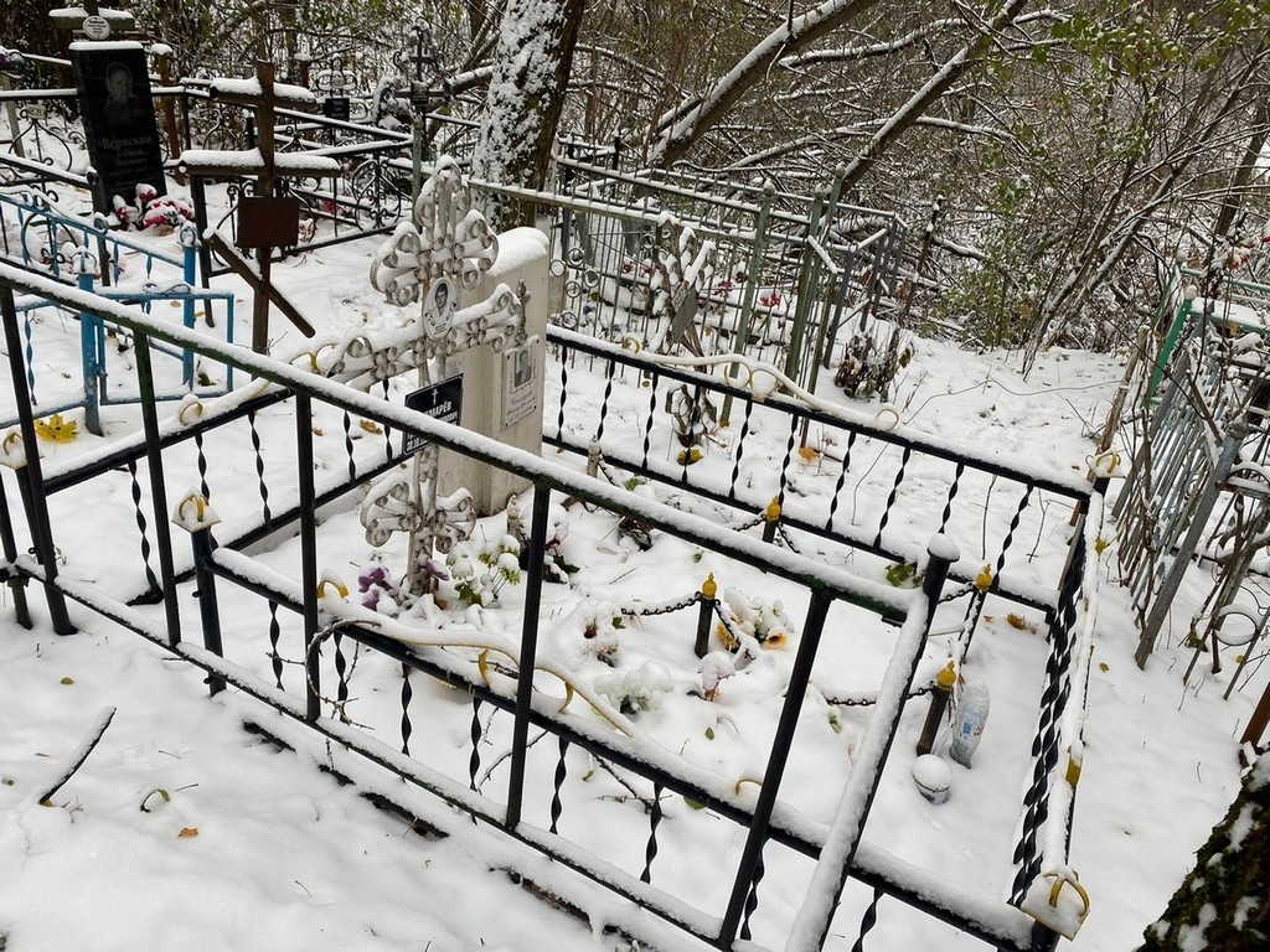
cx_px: 635
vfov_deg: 53.1
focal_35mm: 26
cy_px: 476
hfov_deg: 67.3
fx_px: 954
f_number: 1.8
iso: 32
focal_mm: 4.25
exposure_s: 1/134
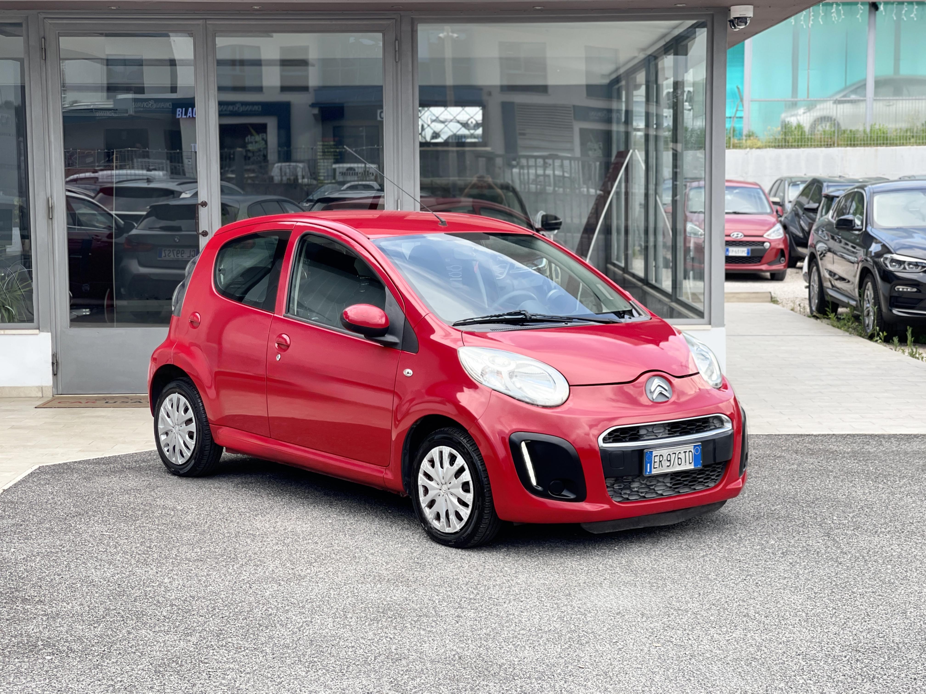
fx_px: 1712
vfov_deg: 22.9
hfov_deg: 30.3
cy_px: 347
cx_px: 463
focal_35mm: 64
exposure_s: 1/192
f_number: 2.2
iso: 25
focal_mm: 7.5
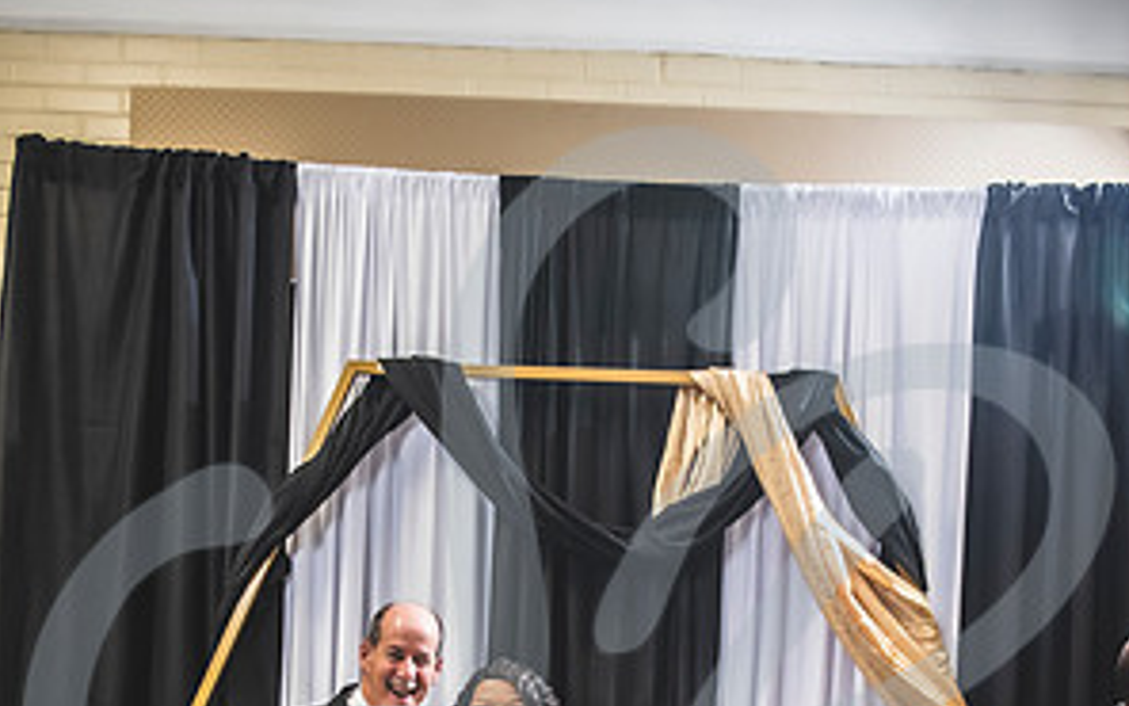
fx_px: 1385
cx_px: 568
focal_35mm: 45
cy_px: 771
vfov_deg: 26.4
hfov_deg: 44.4
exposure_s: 1/250
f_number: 2.8
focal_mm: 29
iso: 1600
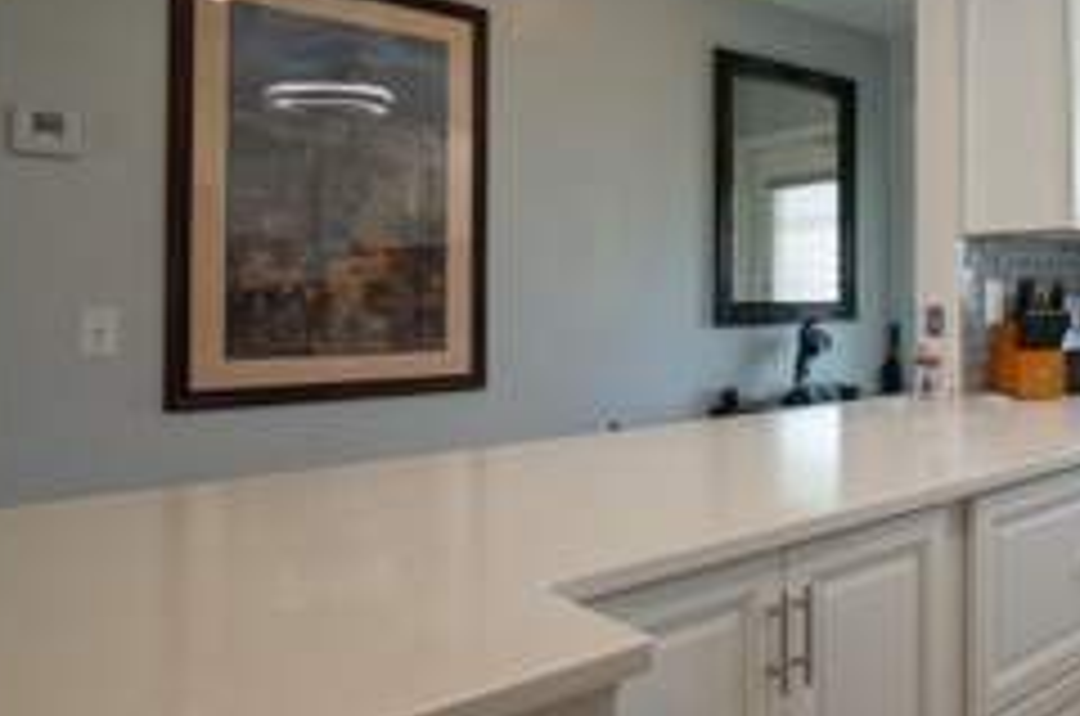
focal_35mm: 30
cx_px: 882
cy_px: 288
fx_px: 898
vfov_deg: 43.2
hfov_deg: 56.9
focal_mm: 10
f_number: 8
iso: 1600
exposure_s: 1/60
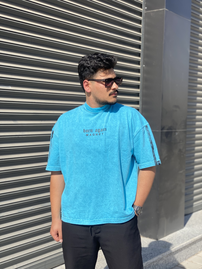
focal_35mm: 52
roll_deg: -1.1
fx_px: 405
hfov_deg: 28.0
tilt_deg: -0.9
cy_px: 134
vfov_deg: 36.8
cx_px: 101
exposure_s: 1/1712
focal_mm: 6
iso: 20
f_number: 2
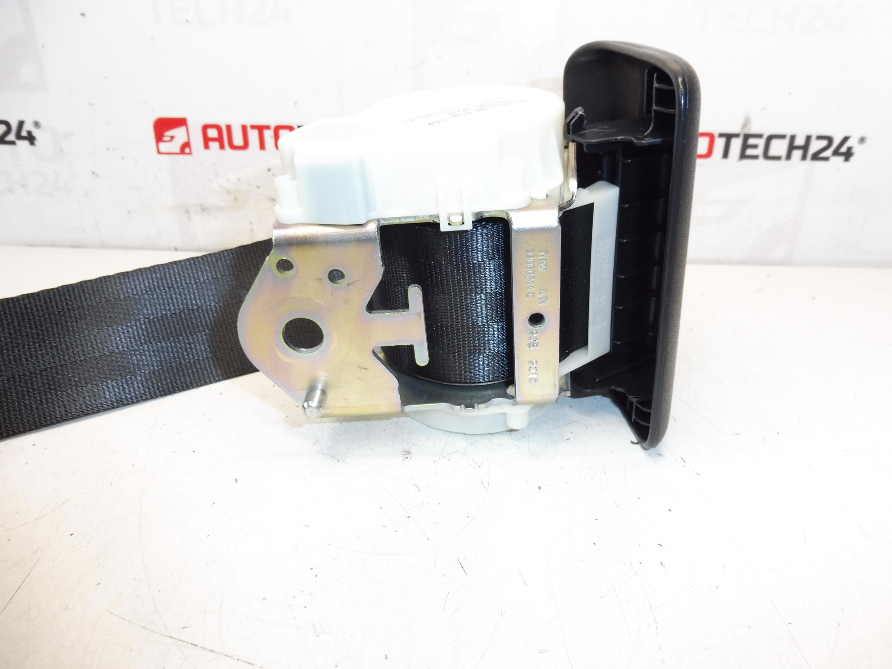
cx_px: 446
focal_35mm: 24
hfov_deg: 71.6
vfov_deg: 56.8
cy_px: 334
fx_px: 618
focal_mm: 4.3
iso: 200
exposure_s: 1/60
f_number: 3.5
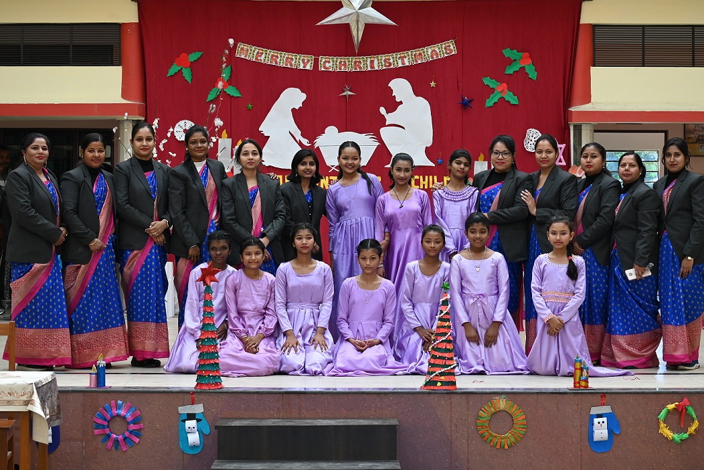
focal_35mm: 88
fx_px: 1731
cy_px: 235
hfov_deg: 23.0
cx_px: 352
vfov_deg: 15.4
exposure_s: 1/160
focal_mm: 59
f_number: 4.8
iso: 400
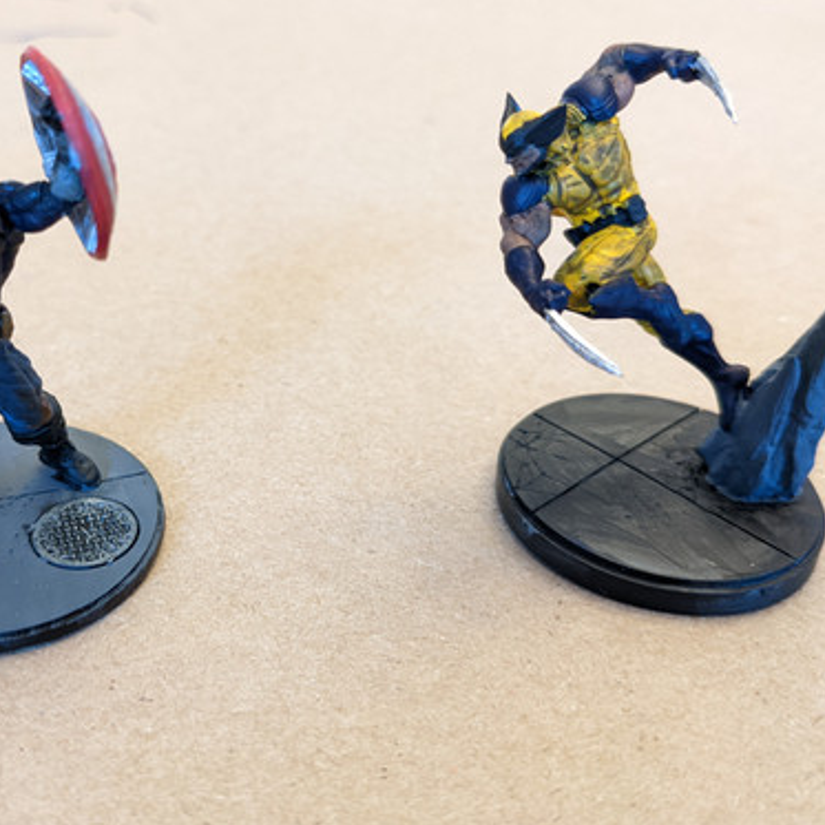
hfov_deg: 40.3
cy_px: 336
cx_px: 263
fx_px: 1106
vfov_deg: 40.8
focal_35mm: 41
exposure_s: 1/24
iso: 151
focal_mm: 4.38
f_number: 1.73
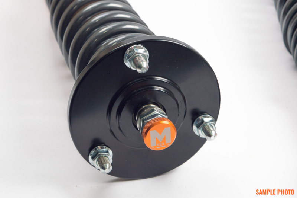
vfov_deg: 16.5
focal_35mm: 82
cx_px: 148
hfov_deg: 24.6
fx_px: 680
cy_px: 99
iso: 100
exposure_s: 1/15
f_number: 9
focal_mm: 55
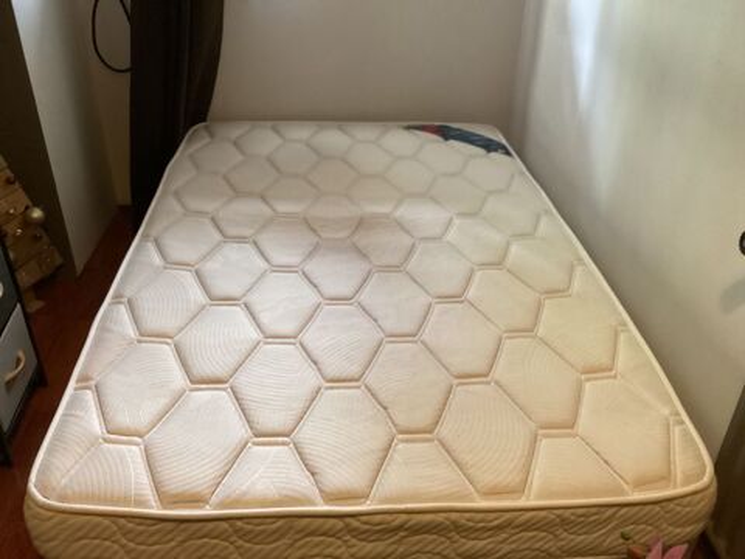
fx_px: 667
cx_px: 372
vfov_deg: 45.4
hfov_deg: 58.4
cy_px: 280
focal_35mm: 31
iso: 400
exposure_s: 1/30
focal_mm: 3.3
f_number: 2.4
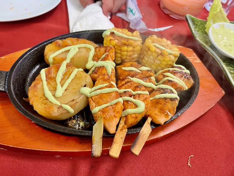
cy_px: 88
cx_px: 117
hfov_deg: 67.3
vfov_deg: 53.1
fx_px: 176
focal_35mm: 26
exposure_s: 1/60
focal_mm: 5.1
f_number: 1.6
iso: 160
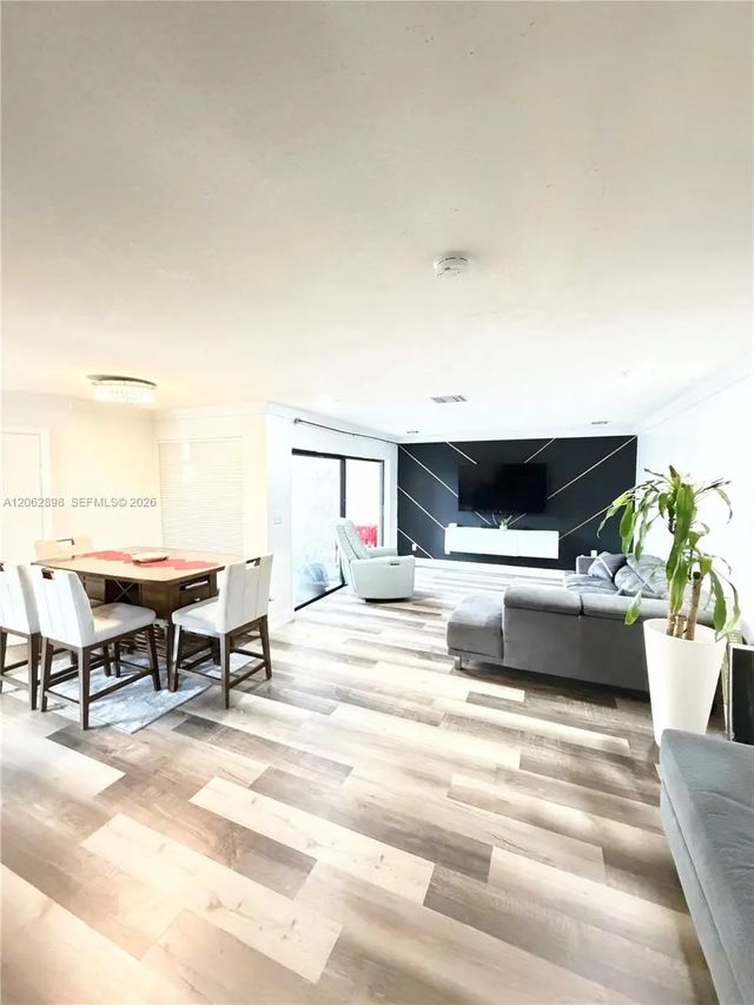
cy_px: 502
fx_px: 406
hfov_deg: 85.7
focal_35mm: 14
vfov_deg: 102.1
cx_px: 377
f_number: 2.2
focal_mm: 2.22
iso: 1250
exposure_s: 1/60
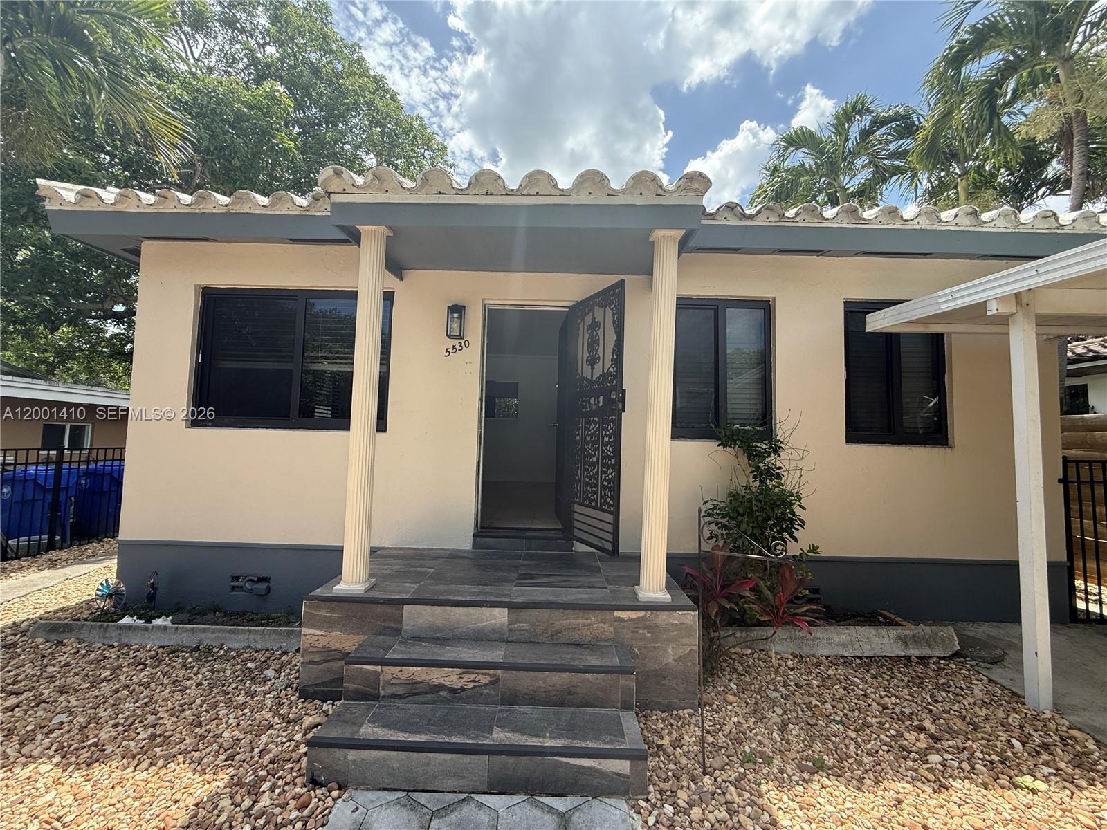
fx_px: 448
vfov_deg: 85.7
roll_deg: -1.6
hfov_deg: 102.1
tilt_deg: +4.3
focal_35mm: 14
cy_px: 415
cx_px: 554
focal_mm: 2.22
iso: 50
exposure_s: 1/694
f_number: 2.2
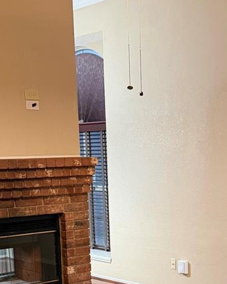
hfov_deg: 20.4
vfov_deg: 24.2
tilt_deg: -12.1
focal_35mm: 75
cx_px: 139
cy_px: 288
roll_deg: +0.9
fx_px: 630
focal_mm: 6.76
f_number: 1.78
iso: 640
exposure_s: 1/40
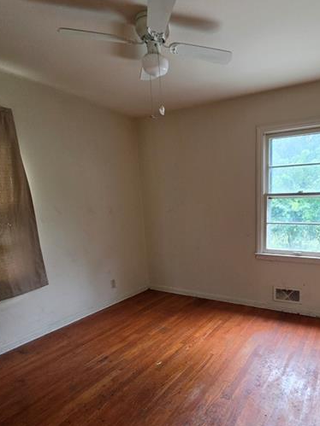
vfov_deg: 80.6
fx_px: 247
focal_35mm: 20
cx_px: 220
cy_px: 259
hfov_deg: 63.8
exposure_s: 1/120
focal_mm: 2.2
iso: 250
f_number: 1.9
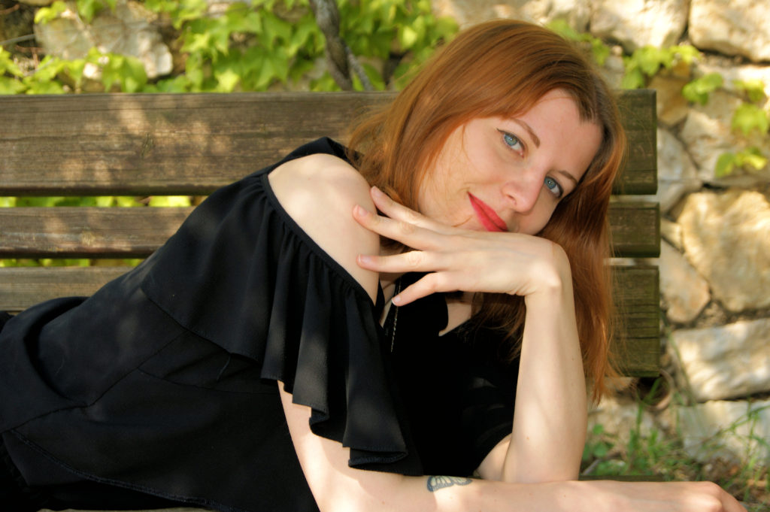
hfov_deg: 24.6
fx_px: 1763
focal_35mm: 82
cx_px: 385
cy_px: 256
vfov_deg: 16.5
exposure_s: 1/100
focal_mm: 55
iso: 100
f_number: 5.6
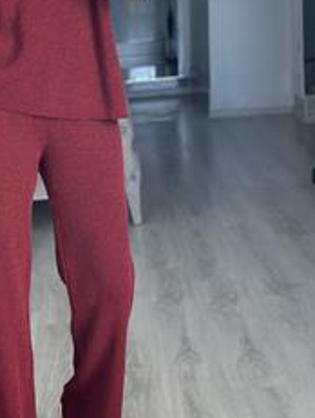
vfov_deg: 18.6
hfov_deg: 14.0
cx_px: 16
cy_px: 141
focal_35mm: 105
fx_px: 1270
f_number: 1.78
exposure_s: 1/121
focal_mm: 6.86
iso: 100
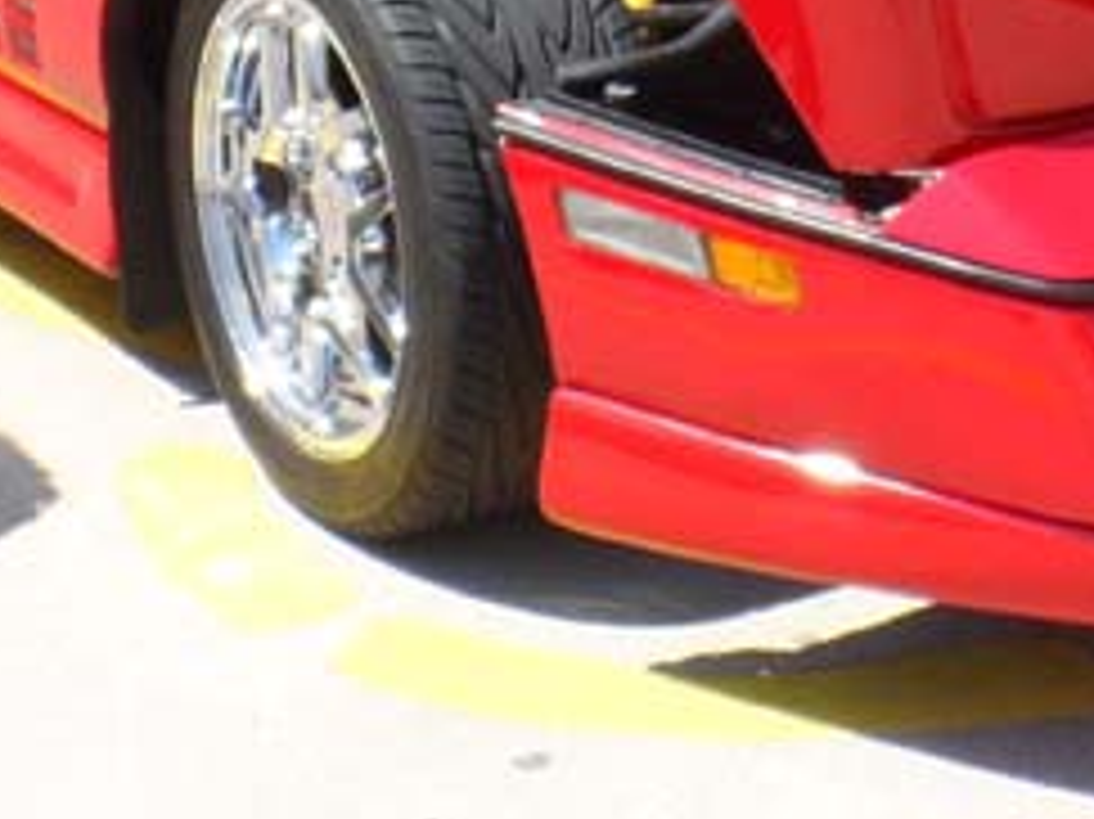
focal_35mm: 101
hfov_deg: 19.4
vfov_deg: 13.8
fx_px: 3190
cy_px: -405
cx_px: 756
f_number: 4.5
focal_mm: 4
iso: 80
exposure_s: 1/350
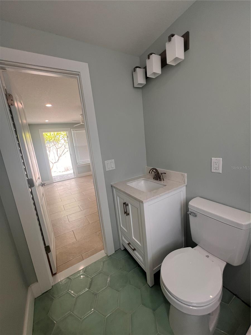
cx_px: 126
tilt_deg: -9.7
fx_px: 126
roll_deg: +6.8
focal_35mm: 13
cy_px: 168
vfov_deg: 106.2
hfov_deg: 89.9
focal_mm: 1.57
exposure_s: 1/120
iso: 64
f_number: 1.8
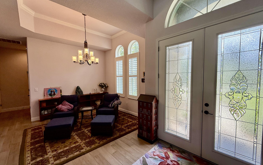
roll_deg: +0.7
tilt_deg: -2.8
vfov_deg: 74.8
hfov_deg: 101.5
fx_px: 108
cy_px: 85
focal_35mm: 15
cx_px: 132
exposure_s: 1/117
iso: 64
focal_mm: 2.22
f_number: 2.2
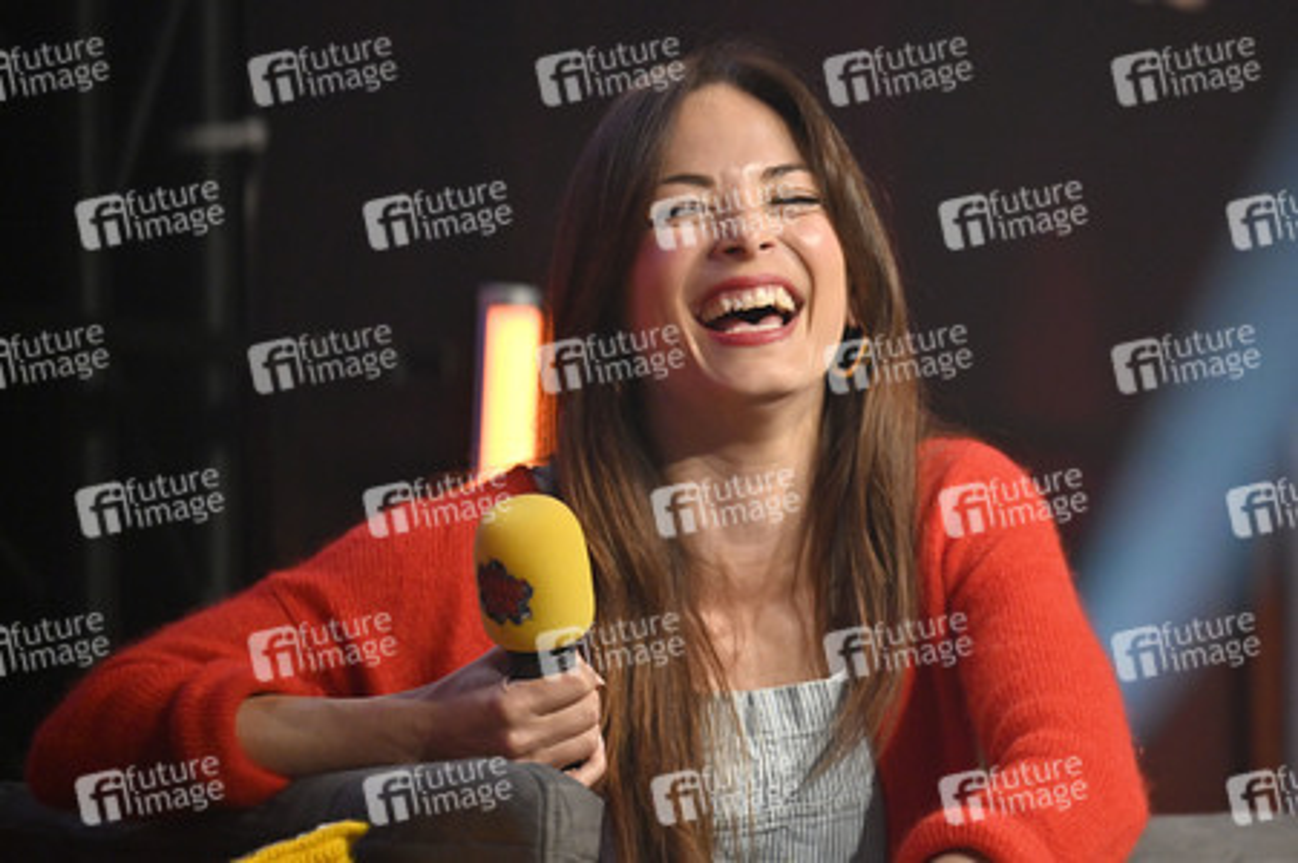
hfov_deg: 5.2
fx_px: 14411
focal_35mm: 400
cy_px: 432
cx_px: 649
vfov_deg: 3.4
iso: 2500
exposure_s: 1/400
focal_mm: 400
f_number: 4.5
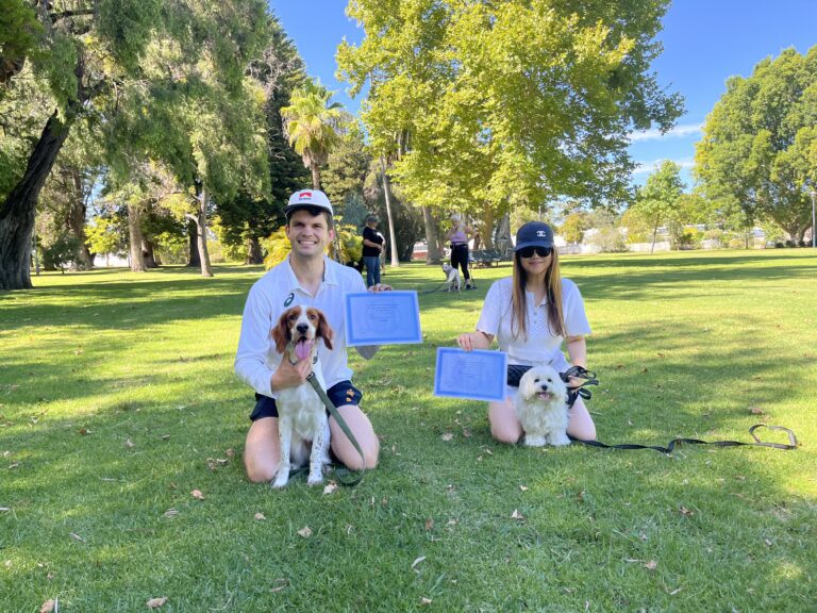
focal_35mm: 26
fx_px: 614
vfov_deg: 53.1
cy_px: 306
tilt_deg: -1.1
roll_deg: +2.2
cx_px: 408
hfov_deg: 67.3
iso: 50
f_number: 1.6
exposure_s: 1/657
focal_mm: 5.1
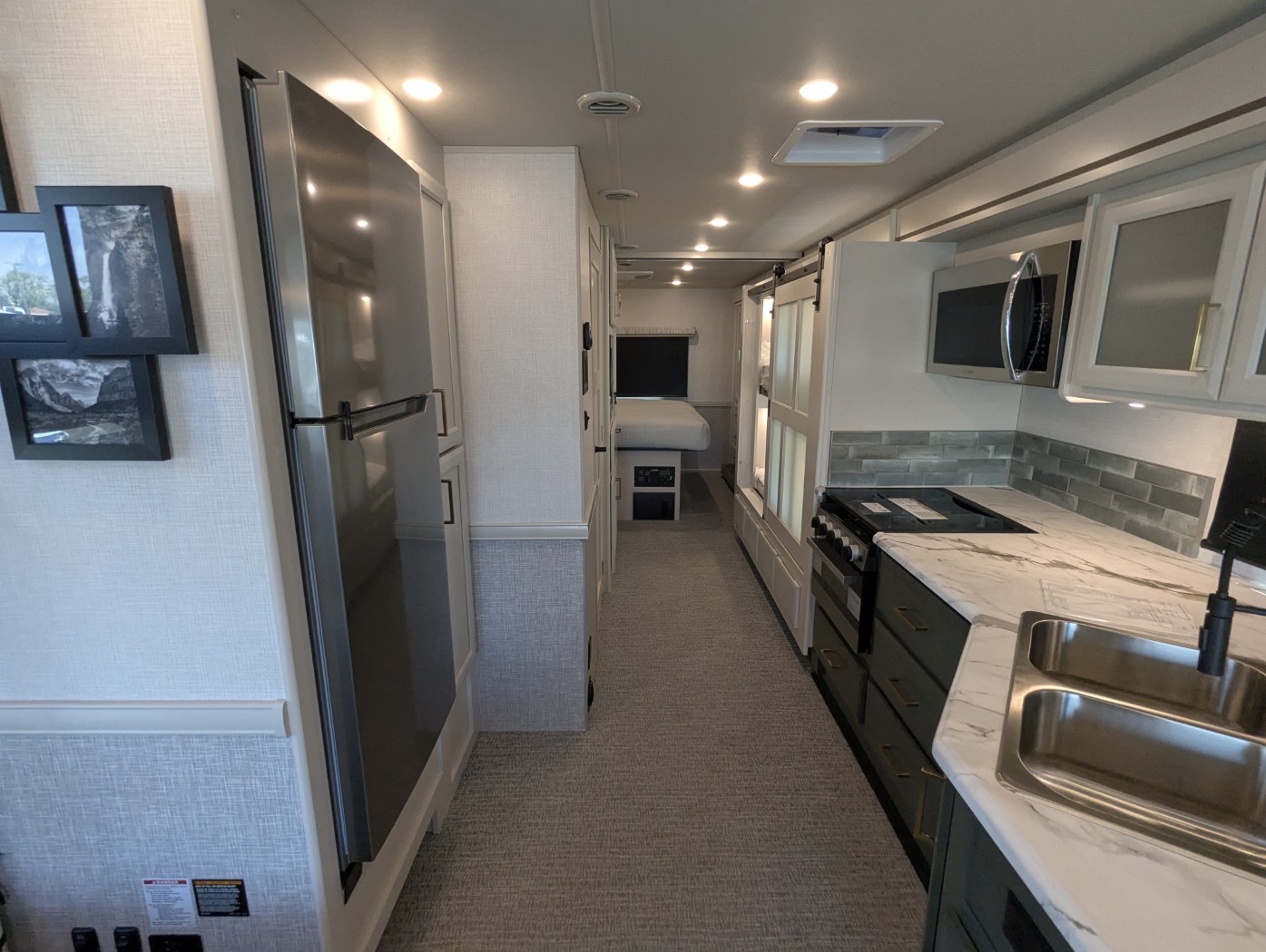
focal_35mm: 16
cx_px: 633
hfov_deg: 94.4
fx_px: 586
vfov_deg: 78.2
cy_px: 476
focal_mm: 2.35
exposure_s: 1/168
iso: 389
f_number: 2.2
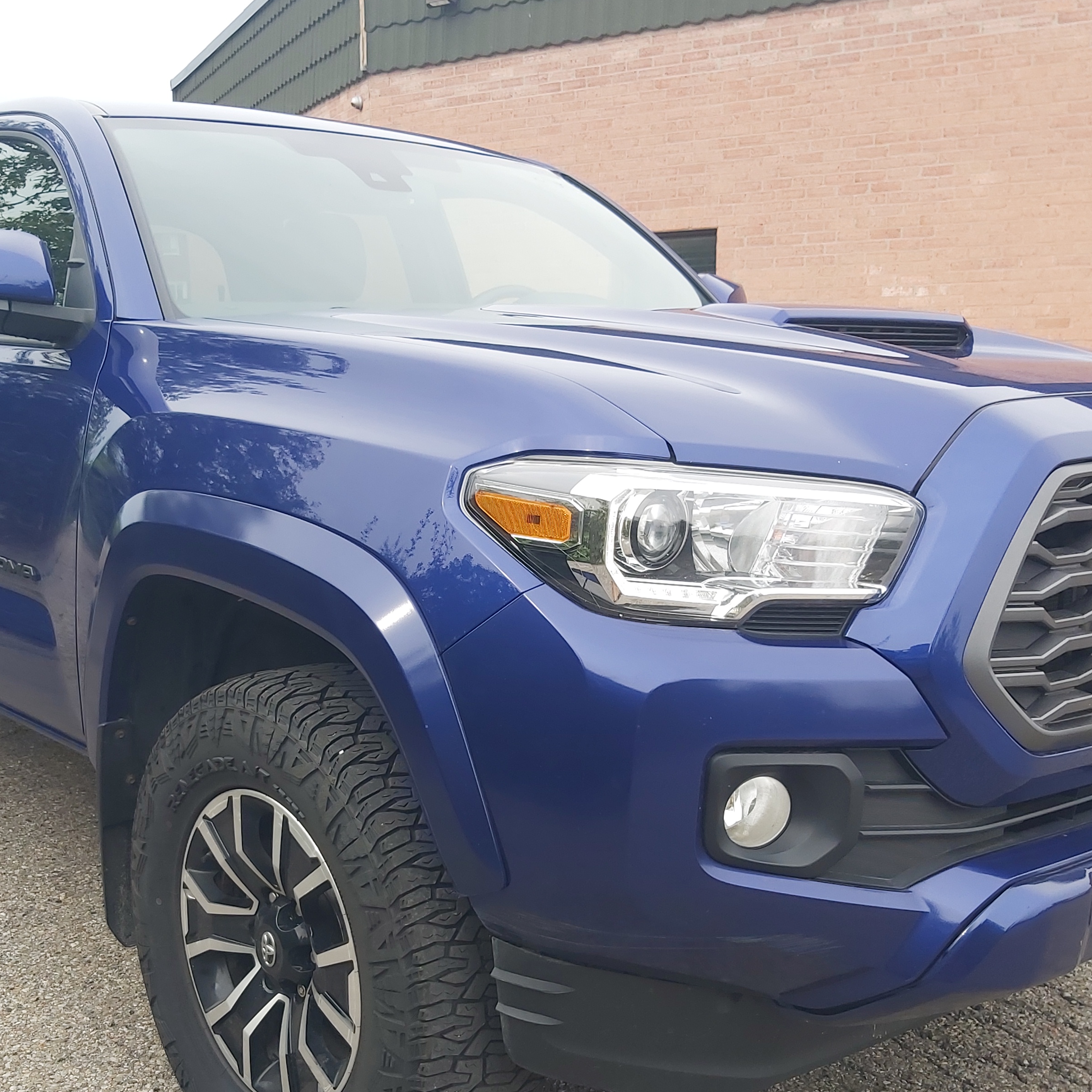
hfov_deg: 42.7
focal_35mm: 39
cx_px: 454
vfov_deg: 42.5
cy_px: 684
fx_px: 1392
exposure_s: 1/460
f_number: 1.7
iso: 64
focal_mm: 3.92
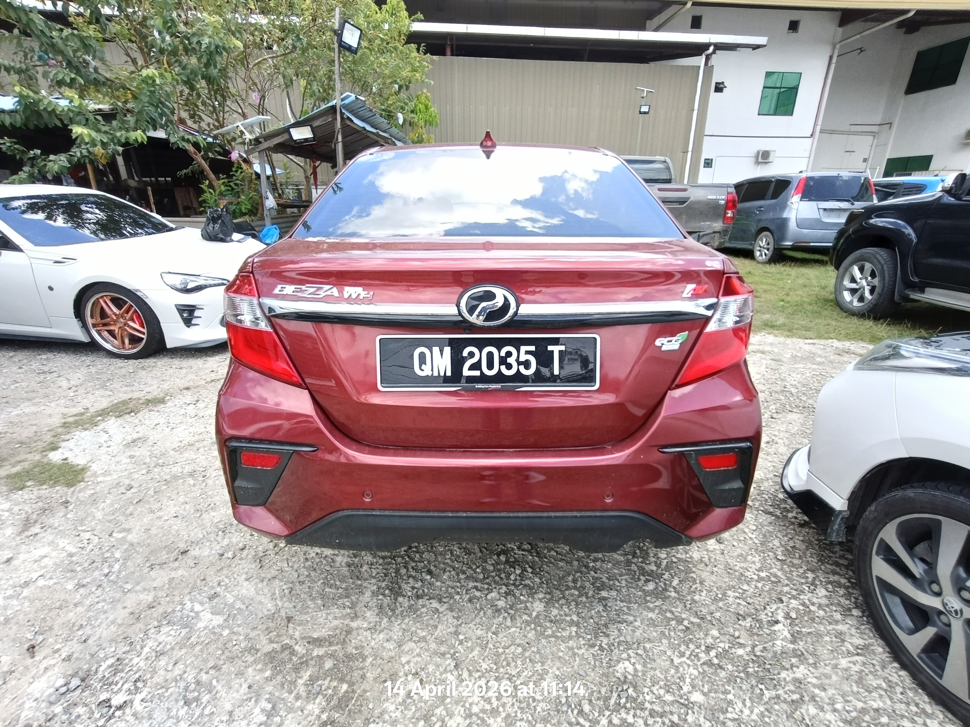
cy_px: 364
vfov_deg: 78.1
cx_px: 485
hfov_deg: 94.5
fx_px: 448
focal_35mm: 16
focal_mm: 1.68
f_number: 2.2
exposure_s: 1/165
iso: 64
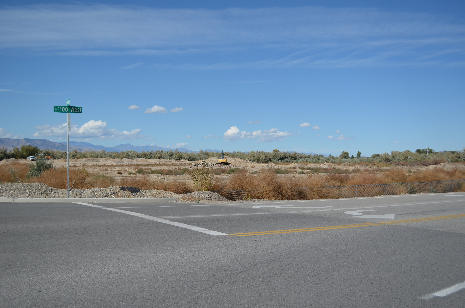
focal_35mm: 39
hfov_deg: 49.6
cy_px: 154
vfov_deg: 34.1
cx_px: 232
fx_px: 503
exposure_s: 1/1250
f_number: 4.2
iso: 100
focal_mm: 26
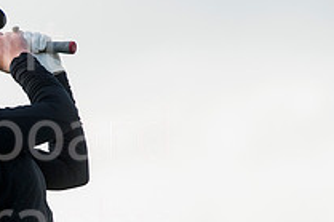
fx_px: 7713
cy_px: 149
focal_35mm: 832
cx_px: -32
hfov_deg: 2.5
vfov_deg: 1.6
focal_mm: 300
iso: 500
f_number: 8
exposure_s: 1/1600
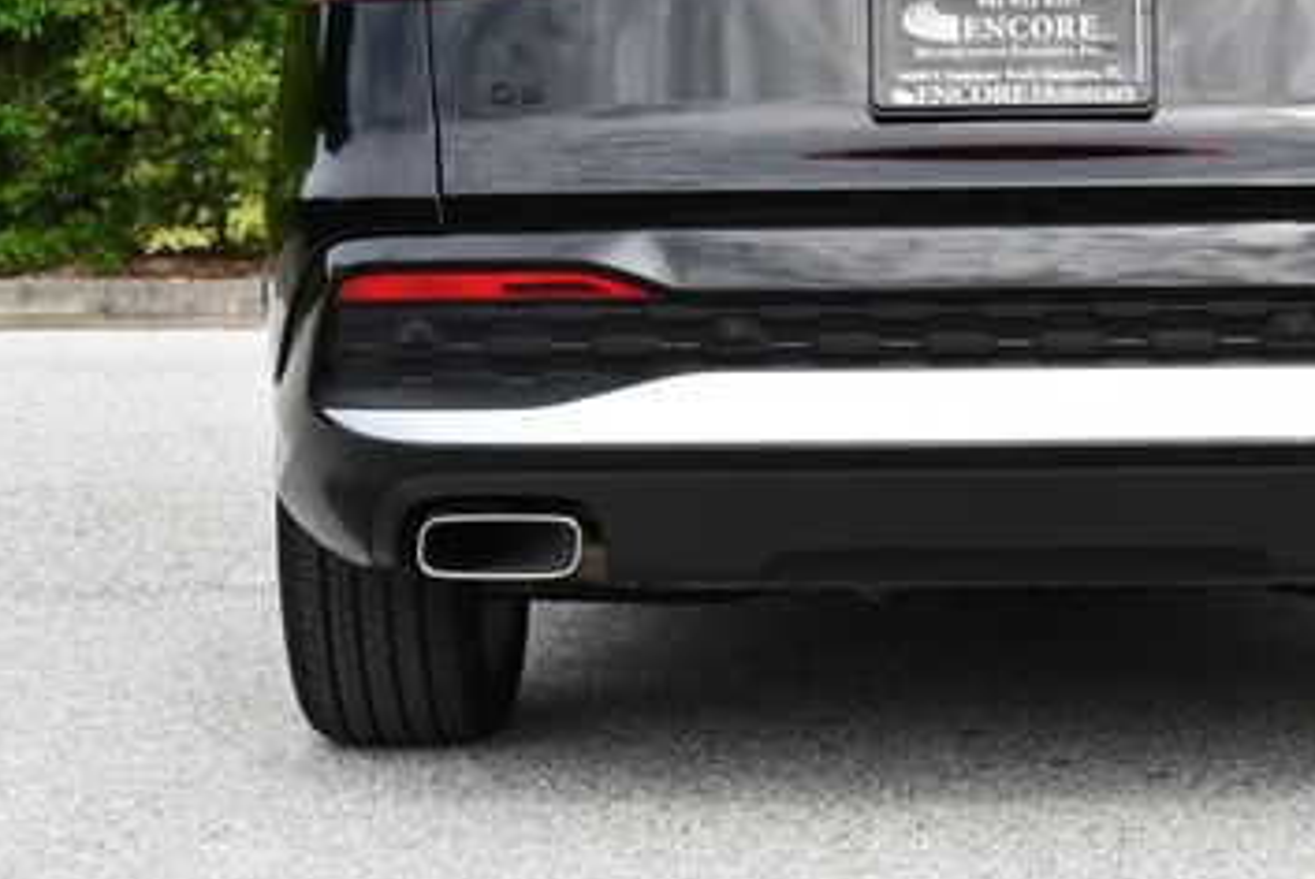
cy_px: 156
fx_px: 4241
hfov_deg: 17.5
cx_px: 998
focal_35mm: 116
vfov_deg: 11.8
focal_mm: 32
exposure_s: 1/250
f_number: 8
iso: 200
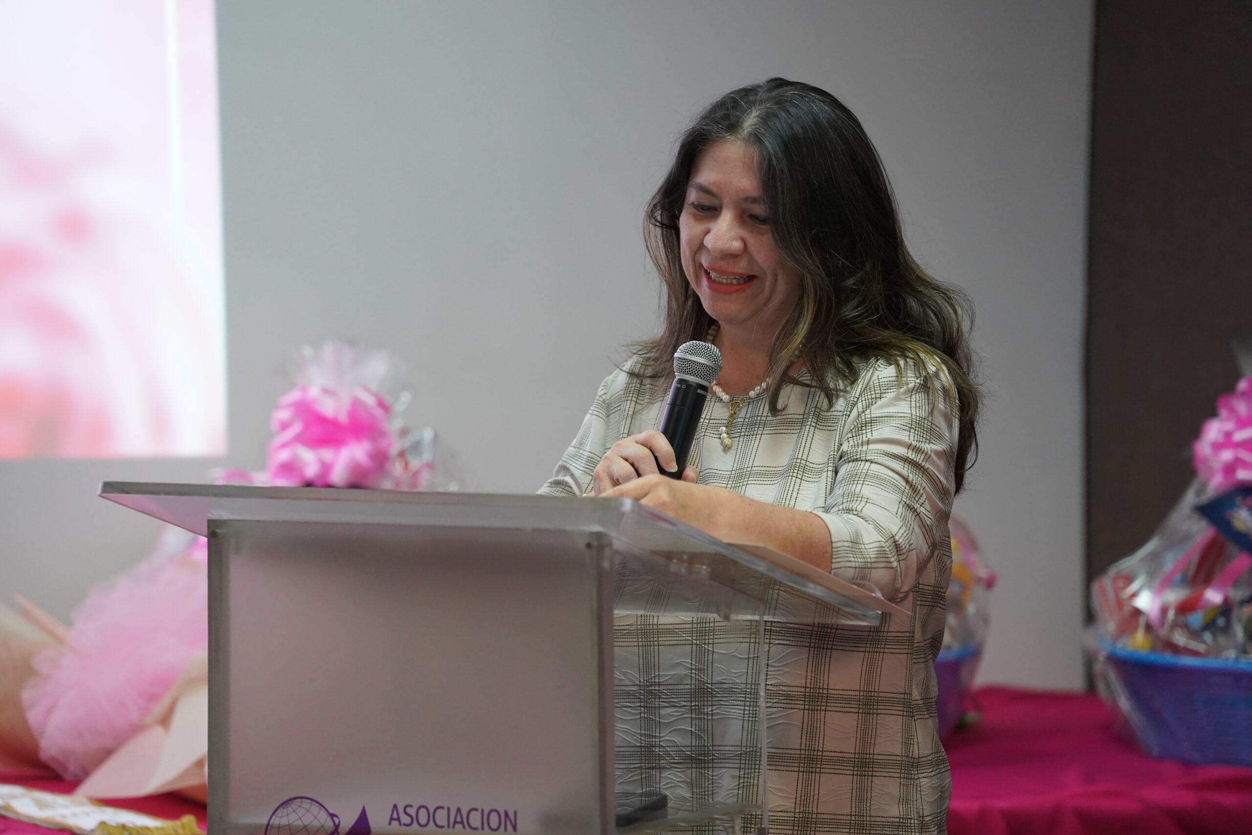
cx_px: 626
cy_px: 418
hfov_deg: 11.4
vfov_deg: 7.6
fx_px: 6260
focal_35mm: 180
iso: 4000
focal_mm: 180
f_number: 4
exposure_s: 1/200
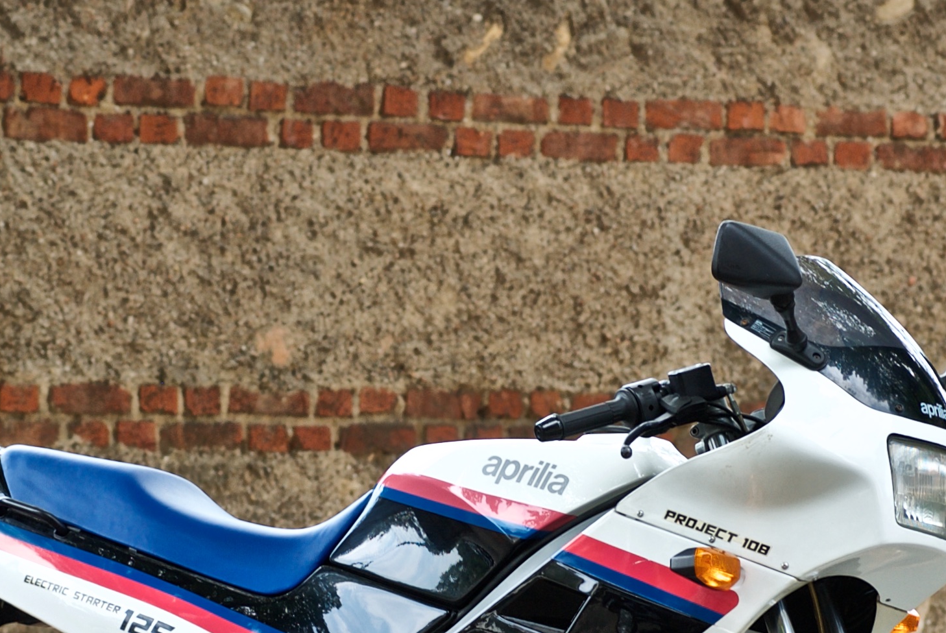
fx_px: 10847
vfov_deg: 3.3
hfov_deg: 5.0
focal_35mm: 412
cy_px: 621
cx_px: 565
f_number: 5.6
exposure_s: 1/60
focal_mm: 105
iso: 100
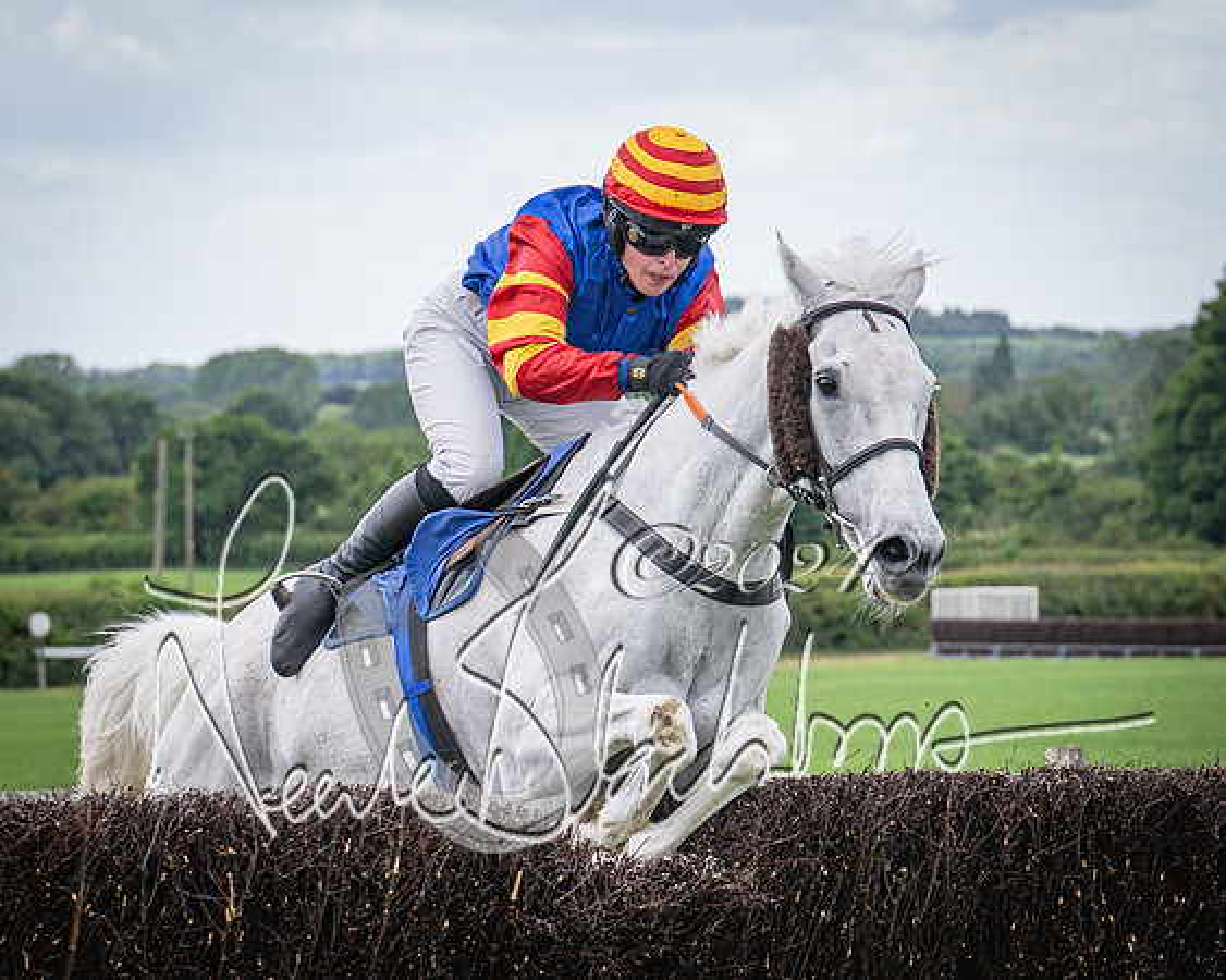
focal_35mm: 210
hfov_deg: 9.1
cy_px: 536
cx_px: 1267
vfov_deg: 7.3
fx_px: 7629
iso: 400
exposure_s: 1/1600
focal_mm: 70
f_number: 4
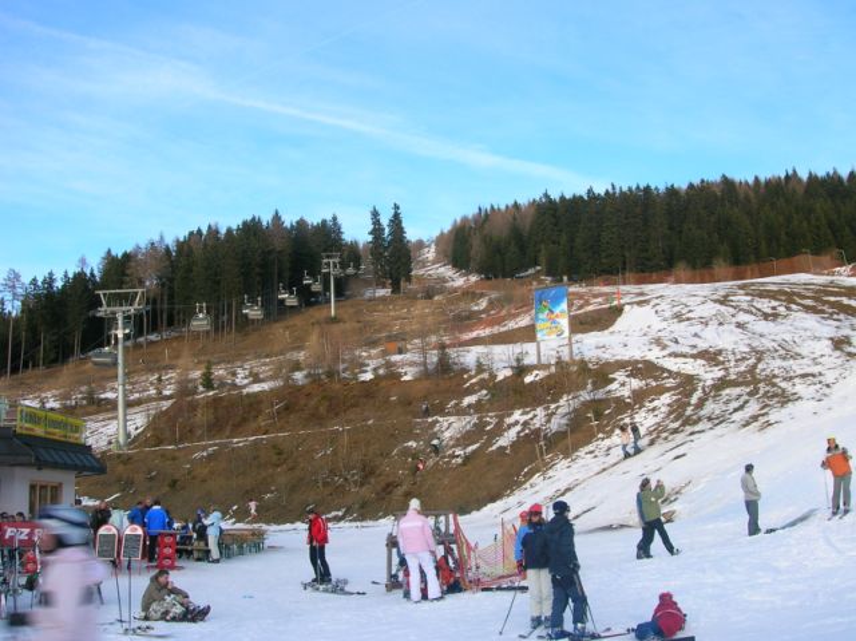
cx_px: 428
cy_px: 320
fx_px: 890
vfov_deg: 39.6
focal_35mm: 36
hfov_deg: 51.4
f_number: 4.9
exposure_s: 1/54.6
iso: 50
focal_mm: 6
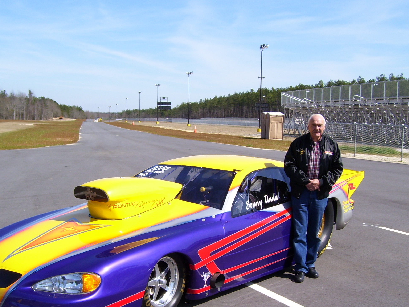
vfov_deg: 29.5
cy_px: 202
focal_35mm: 49
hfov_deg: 38.8
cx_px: 178
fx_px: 579
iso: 80
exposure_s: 1/500
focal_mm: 6
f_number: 4.8
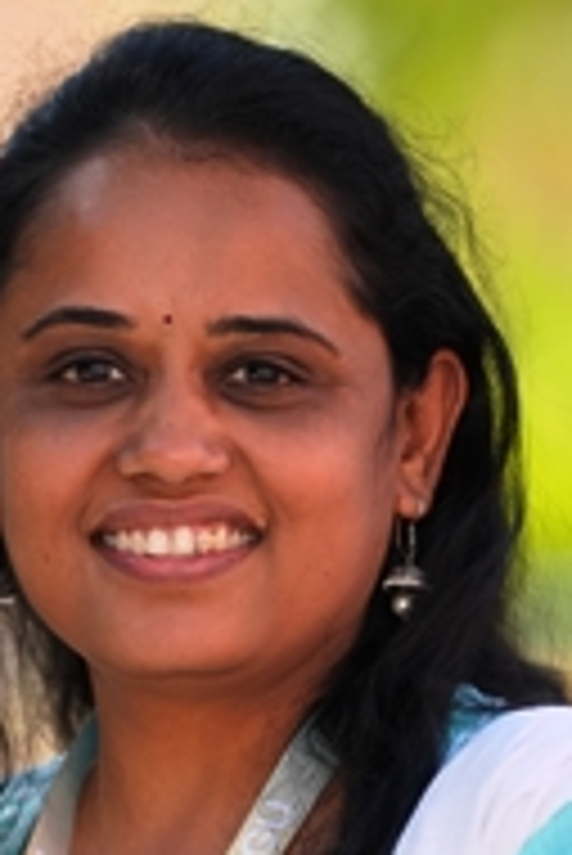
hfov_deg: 2.9
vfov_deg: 4.4
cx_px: 286
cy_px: 828
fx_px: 11204
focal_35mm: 471
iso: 250
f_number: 2.8
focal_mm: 200
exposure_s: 1/500
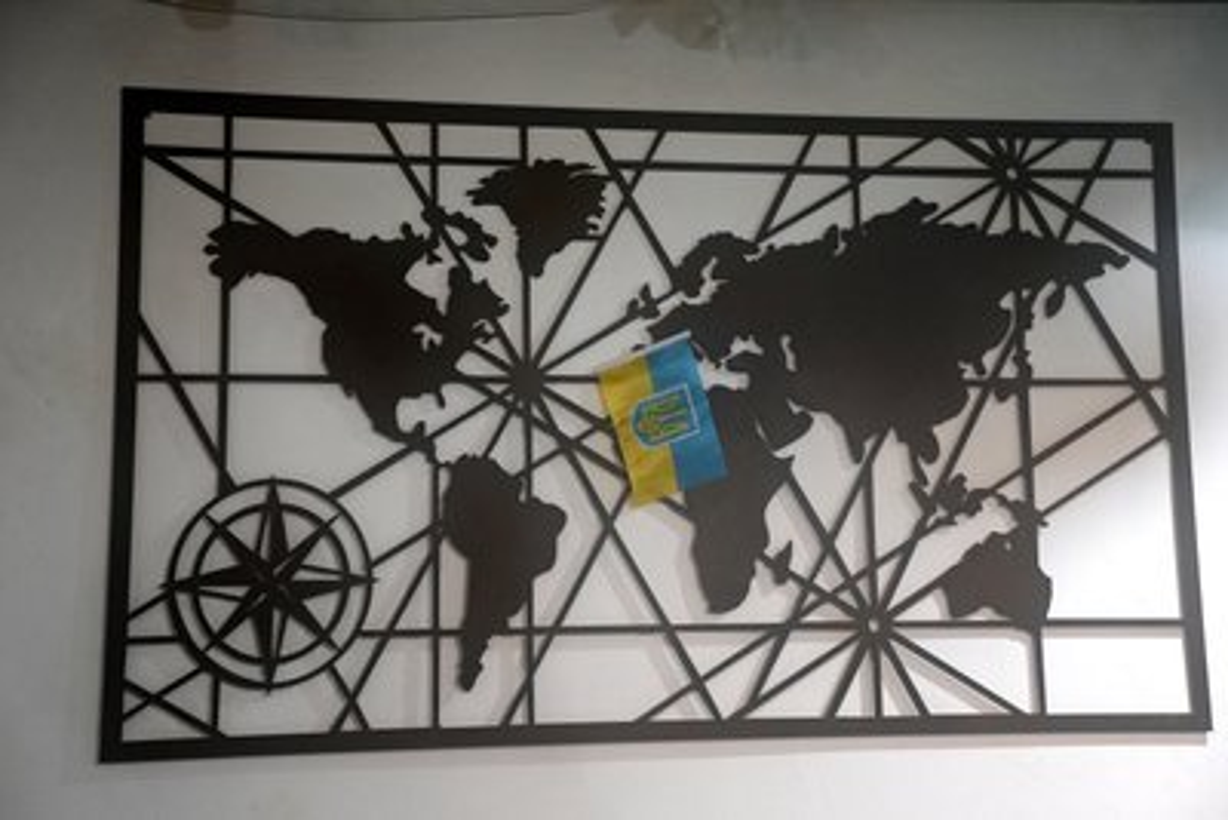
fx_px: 1433
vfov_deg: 31.9
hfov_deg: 46.4
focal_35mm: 42
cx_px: 614
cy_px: 410
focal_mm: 42
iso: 5000
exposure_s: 1/160
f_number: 2.8
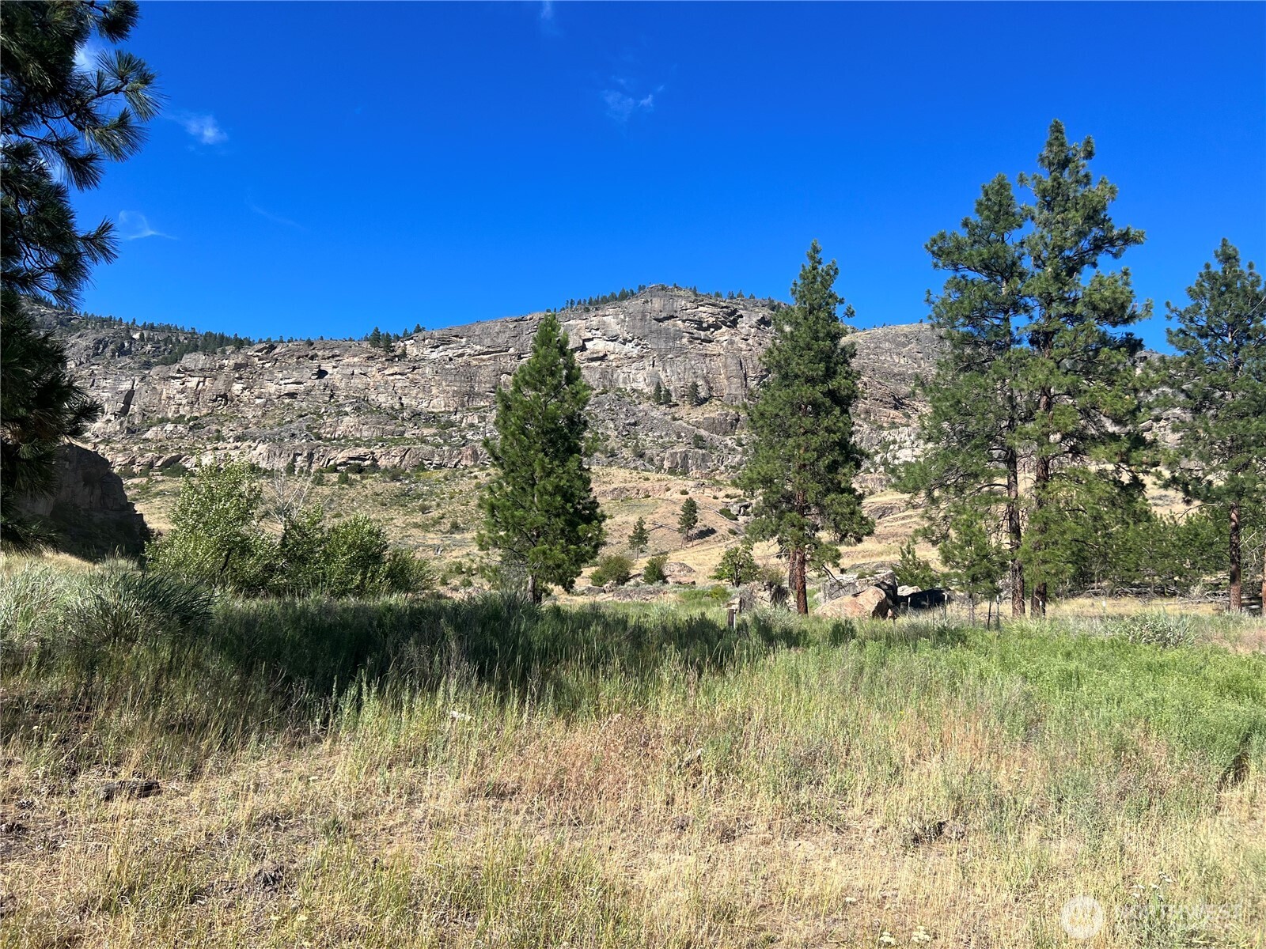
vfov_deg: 53.1
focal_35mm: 26
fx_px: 951
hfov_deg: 67.3
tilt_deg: +9.7
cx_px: 633
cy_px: 474
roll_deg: -4.6
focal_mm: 5.7
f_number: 1.5
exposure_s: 1/2994
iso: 50
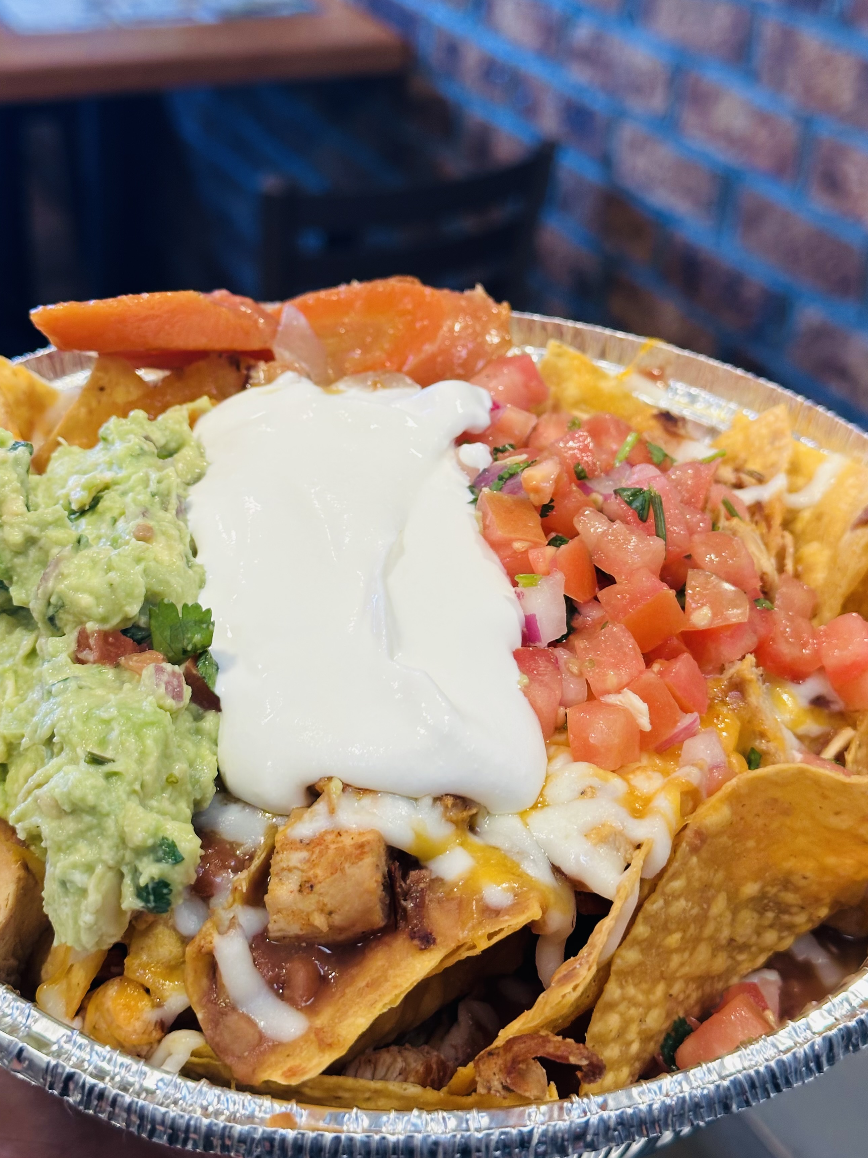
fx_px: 1872
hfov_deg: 26.1
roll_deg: -3.4
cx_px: 384
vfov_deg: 34.3
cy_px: 519
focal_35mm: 56
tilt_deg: -28.3
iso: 100
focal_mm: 6.86
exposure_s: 1/120
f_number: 1.78
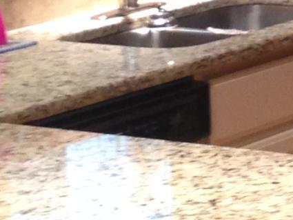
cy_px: -141
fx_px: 1973
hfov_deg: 8.3
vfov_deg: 6.3
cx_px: 427
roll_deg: +2.4
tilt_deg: -4.4
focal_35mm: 233
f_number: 2.4
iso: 125
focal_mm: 4.12
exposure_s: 1/20
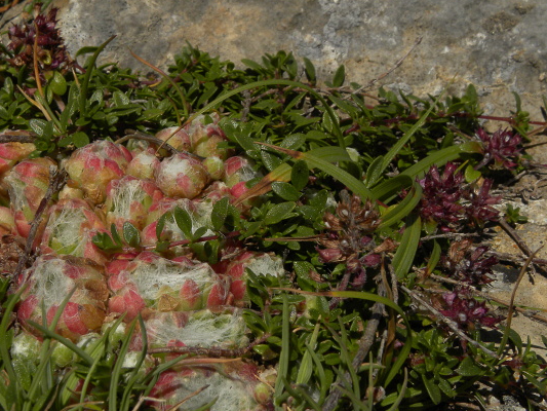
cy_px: 261
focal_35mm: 78
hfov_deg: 24.8
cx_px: 160
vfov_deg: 18.9
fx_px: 1233
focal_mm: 9.2
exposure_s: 1/640
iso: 64
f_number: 7.1
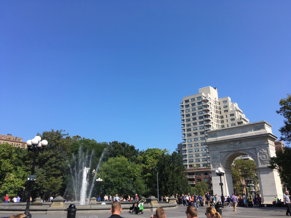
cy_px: 109
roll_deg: -1.0
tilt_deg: +19.4
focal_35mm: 29
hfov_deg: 61.7
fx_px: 244
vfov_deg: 48.2
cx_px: 146
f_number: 2.2
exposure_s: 1/1374
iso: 25
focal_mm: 4.15
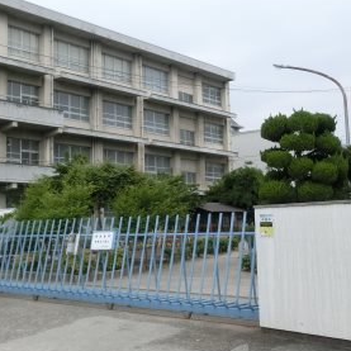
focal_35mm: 49
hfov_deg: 34.5
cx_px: 129
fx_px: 562
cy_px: 147
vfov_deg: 34.6
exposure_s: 1/320
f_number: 3
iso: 80
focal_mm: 4.24
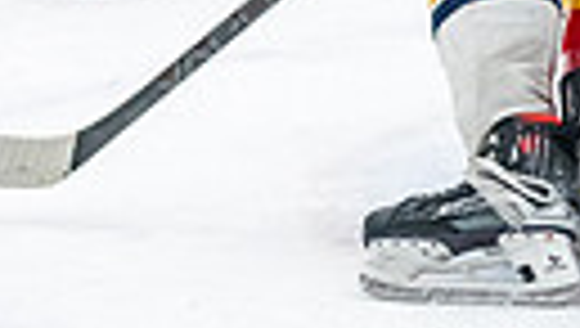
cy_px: -206
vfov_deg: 2.4
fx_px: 7685
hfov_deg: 4.3
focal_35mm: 499
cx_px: 576
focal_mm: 85
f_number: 2.8
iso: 3200
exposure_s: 1/800
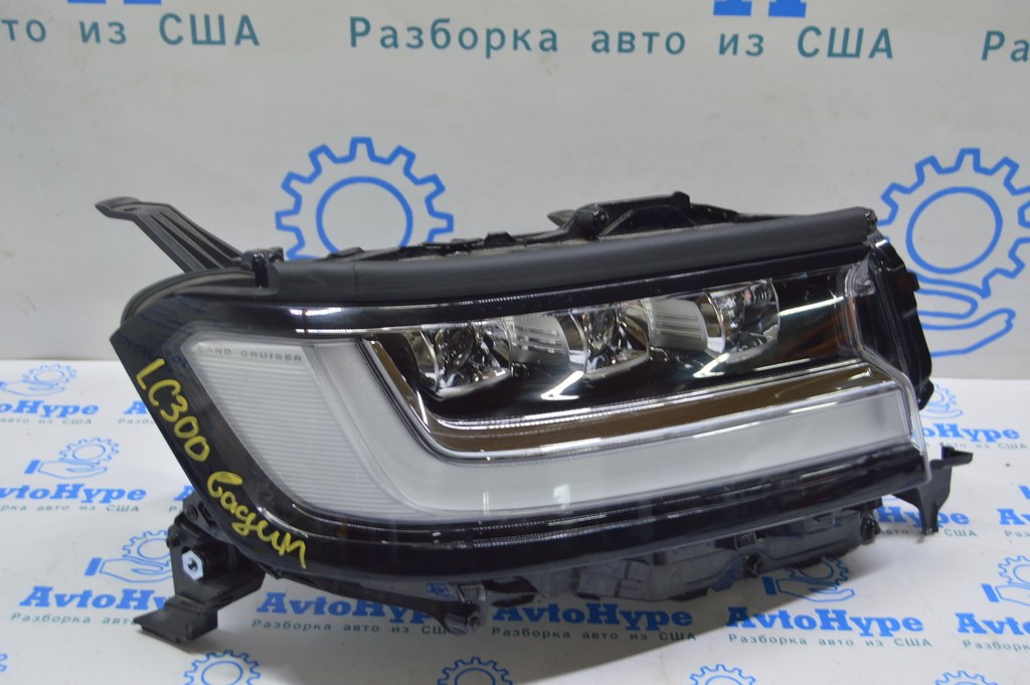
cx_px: 515
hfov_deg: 43.6
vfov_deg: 29.8
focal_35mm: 45
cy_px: 342
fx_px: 1286
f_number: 5.6
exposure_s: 1/20
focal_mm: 30
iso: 400
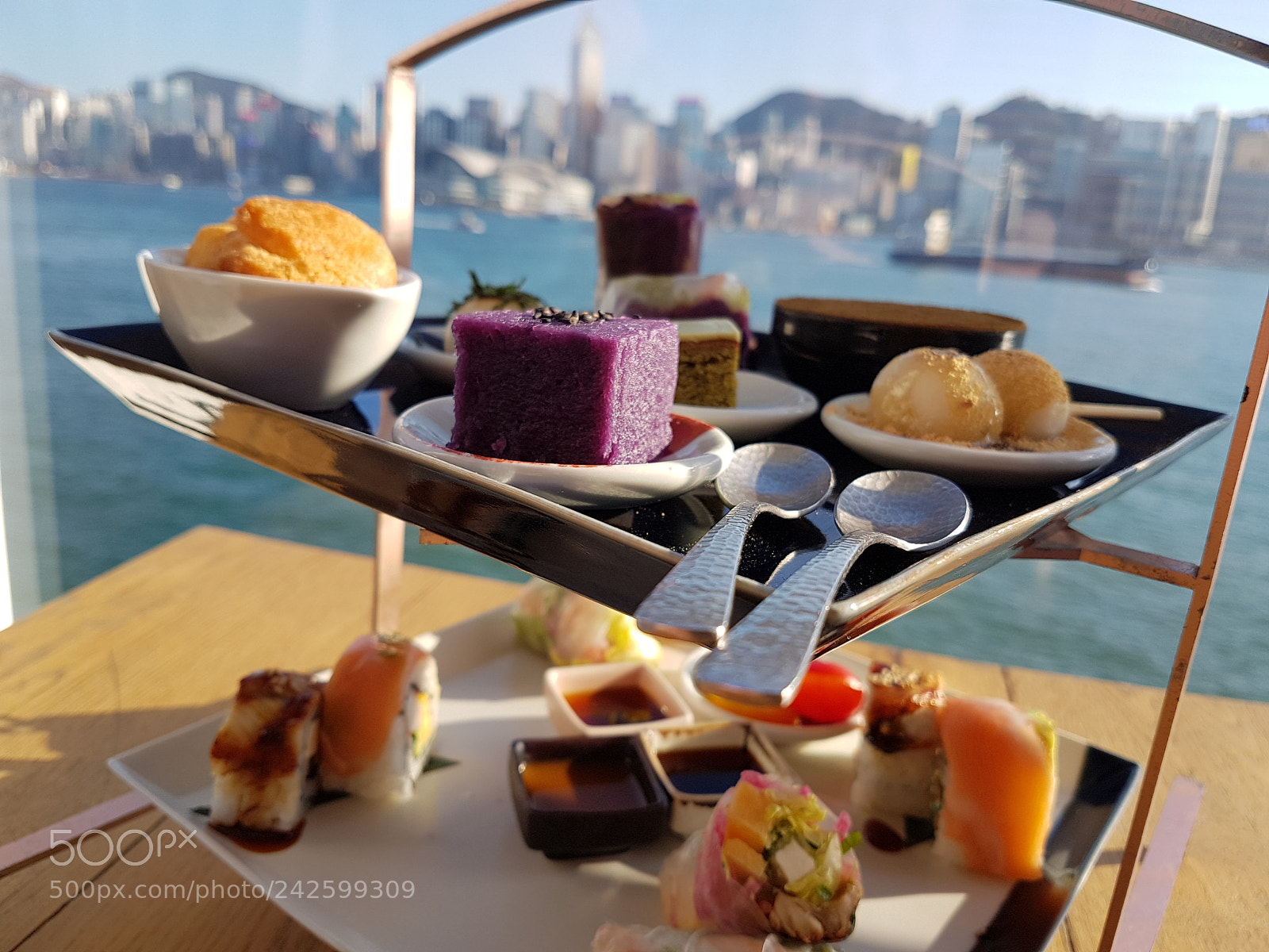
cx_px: 634
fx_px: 953
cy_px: 476
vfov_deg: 53.1
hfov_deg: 67.3
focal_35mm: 26
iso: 40
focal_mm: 4.2
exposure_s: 1/1060
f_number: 1.7
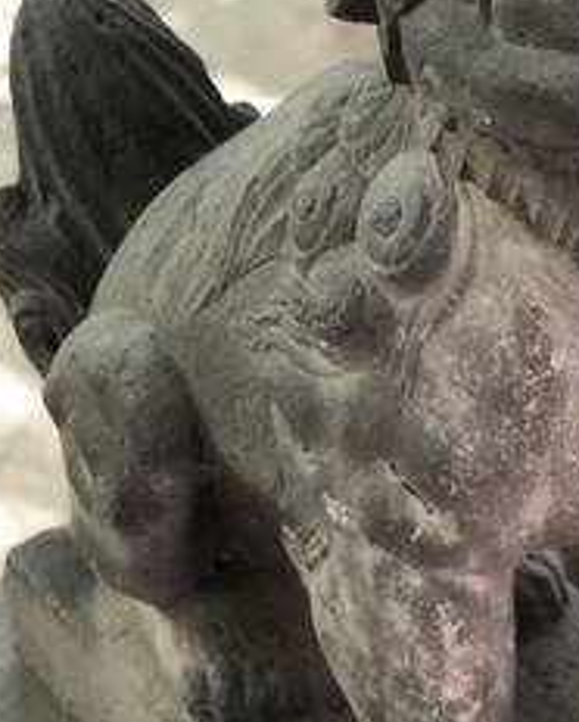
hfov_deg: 14.2
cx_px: 501
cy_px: 377
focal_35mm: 108
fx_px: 2310
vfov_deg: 17.8
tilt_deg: -32.7
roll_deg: +2.1
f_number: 2.8
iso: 500
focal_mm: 6.6
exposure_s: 1/30
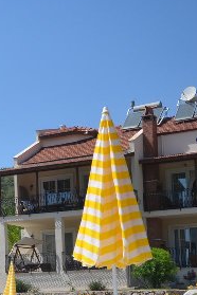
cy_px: 214
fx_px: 706
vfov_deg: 23.5
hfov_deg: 14.8
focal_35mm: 86
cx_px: -95
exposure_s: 1/250
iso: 100
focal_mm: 20
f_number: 8
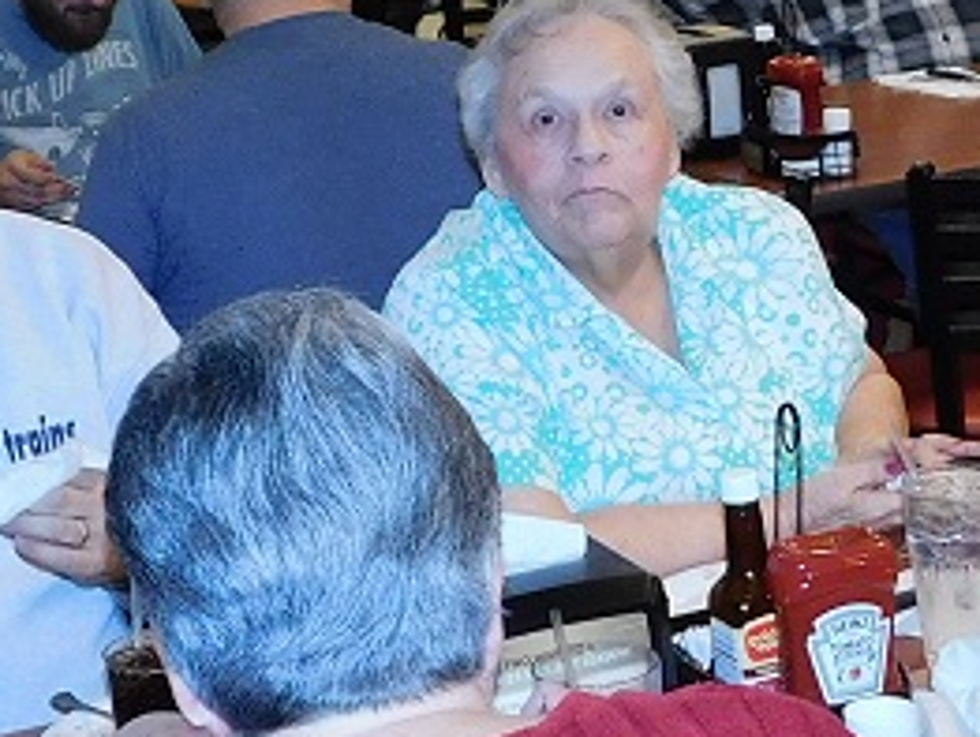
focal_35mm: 101
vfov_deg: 14.6
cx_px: 355
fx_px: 2862
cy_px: 206
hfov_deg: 19.4
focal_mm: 4
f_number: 3
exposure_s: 1/30
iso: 200
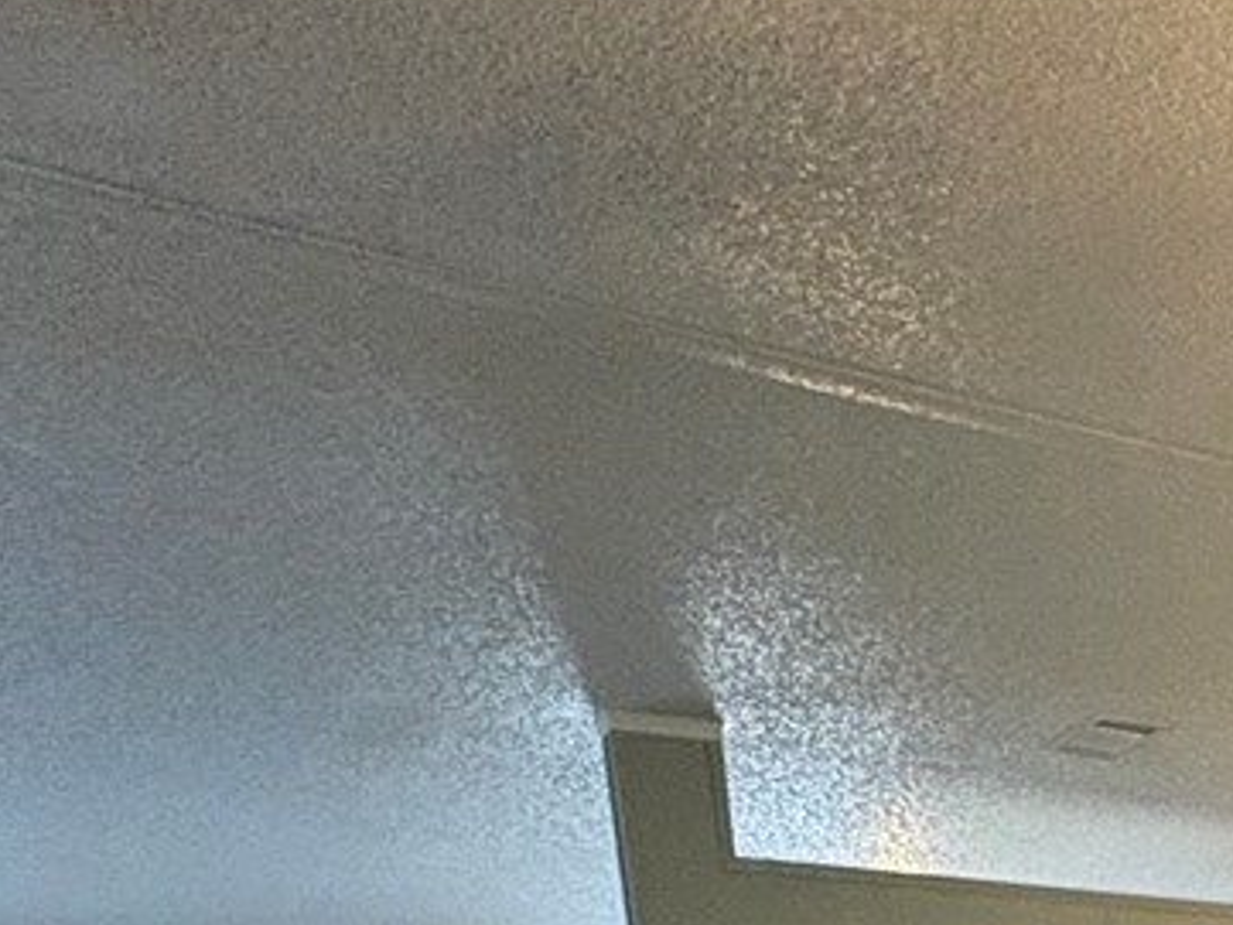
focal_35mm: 62
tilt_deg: -17.0
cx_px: 1684
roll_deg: +0.7
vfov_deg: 17.0
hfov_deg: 25.8
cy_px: 1888
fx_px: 2209
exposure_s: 1/60
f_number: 2.2
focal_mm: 2.22
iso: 500
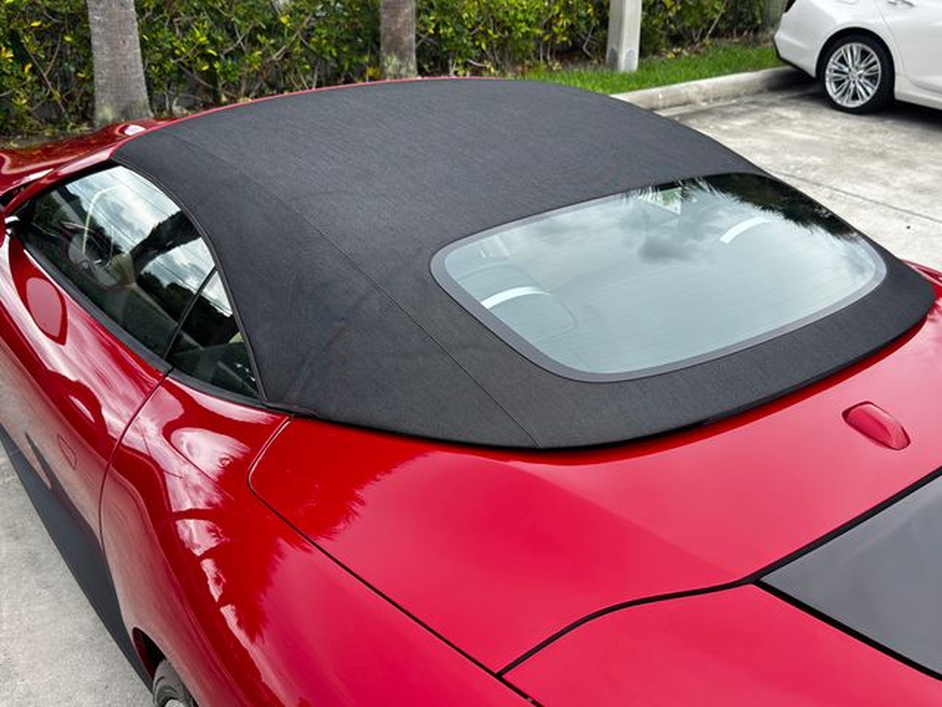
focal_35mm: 35
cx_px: 471
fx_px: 952
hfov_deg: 52.6
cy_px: 354
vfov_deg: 40.7
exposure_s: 1/435
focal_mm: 6.76
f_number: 1.78
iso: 100
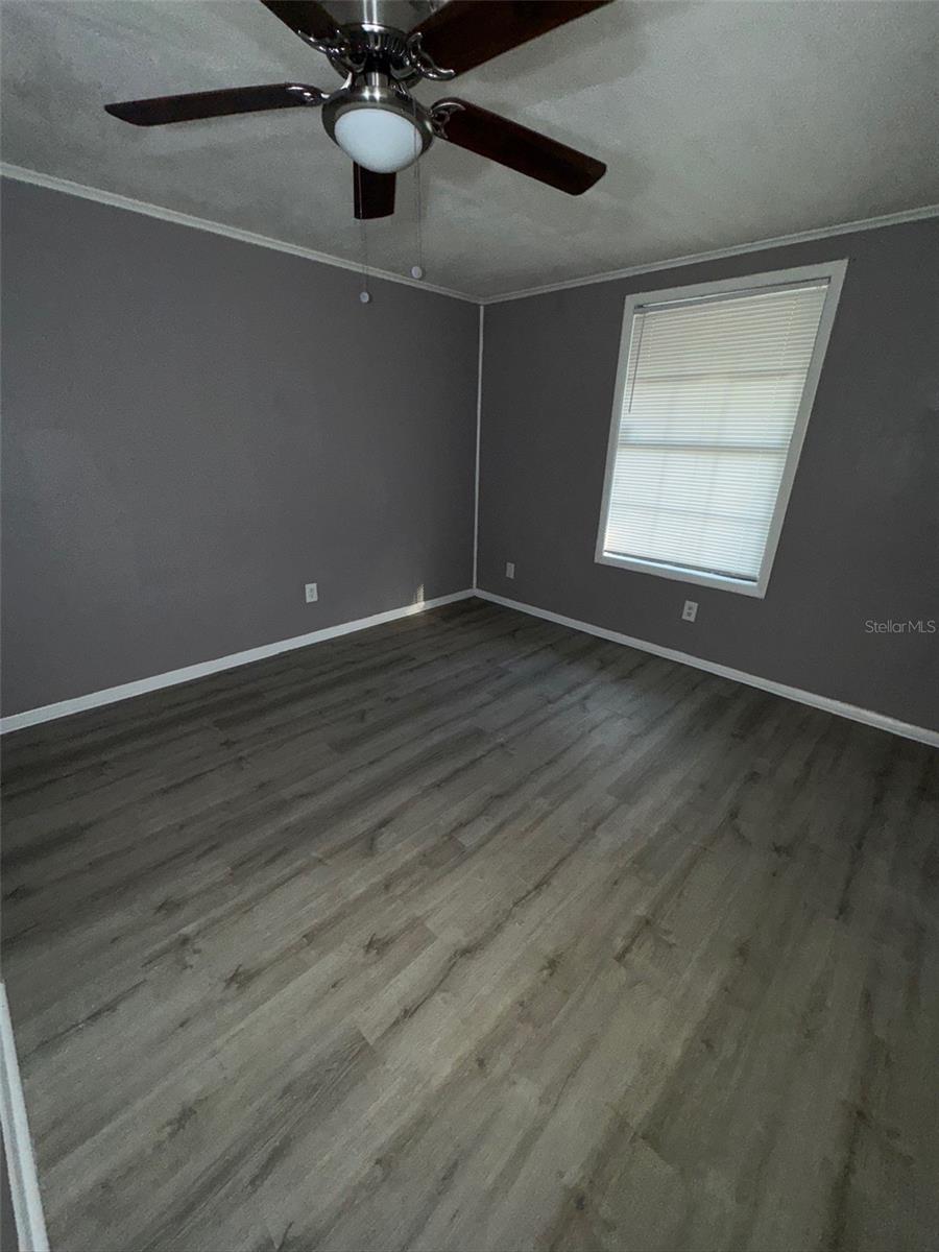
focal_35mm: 14
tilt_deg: -20.8
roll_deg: -1.4
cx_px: 470
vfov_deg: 102.1
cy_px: 626
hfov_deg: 85.7
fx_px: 506
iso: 100
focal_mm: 2.22
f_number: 2.2
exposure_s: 1/50
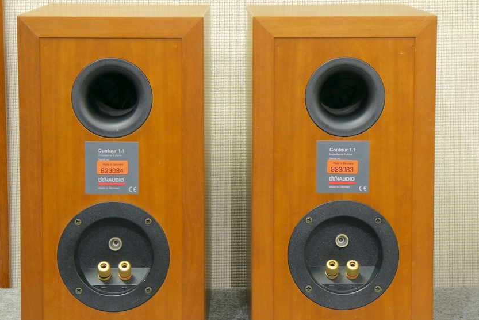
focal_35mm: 127
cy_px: 177
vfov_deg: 10.8
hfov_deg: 16.1
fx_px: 1690
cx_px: 228
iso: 100
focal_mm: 19
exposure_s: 1/1.3
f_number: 5.1
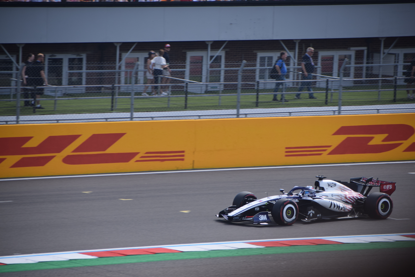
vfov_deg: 5.4
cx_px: 208
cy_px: 138
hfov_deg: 8.1
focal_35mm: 255
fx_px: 2939
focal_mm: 170
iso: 400
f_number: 5.6
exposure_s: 1/1600
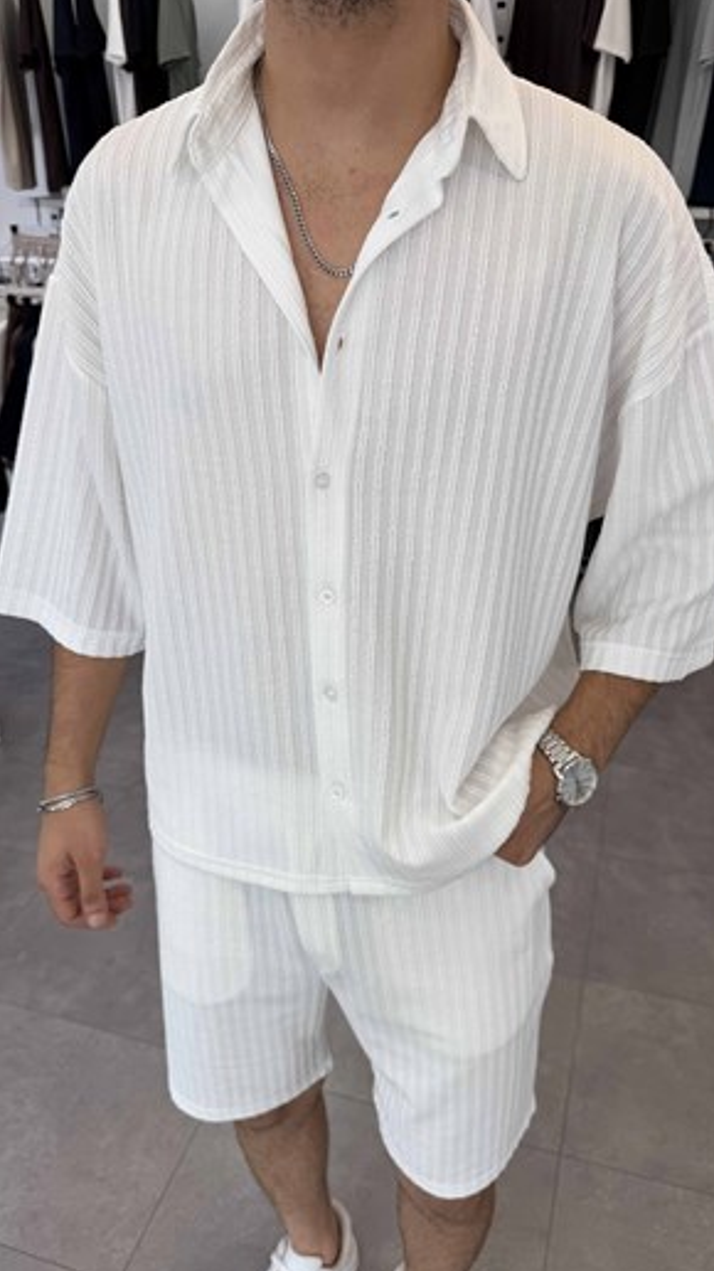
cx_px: 372
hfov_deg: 42.9
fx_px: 909
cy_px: 642
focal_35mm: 27
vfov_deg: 69.9
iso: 80
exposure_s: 1/405
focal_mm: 6.76
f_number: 1.78
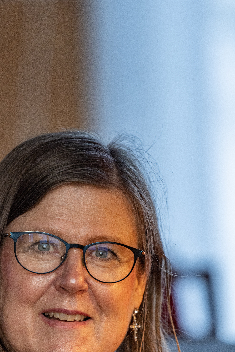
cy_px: 313
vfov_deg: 5.2
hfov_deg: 3.5
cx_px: 136
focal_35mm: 397
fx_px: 3887
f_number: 2.8
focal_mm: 200
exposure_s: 1/200
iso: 320
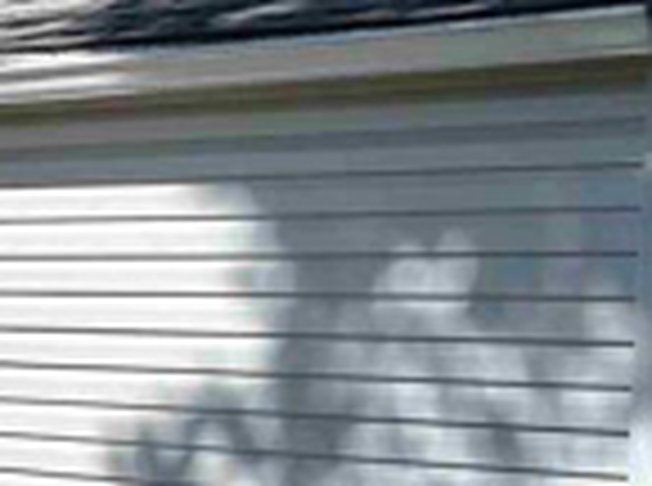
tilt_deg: -2.1
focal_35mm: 120
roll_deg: +0.3
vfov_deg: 12.3
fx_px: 2255
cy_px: 364
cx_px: -686
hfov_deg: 13.8
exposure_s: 1/3448
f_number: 1.6
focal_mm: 5.96
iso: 50
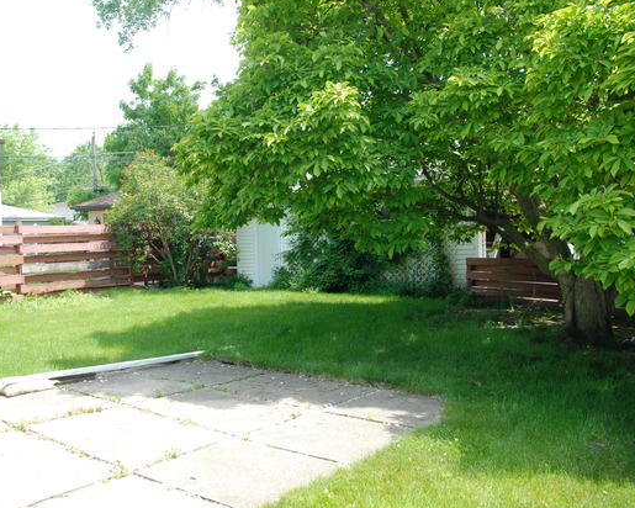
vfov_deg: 42.2
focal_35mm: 35
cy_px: 250
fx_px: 658
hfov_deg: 51.5
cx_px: 290
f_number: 7.1
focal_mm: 20
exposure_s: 1/250
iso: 200
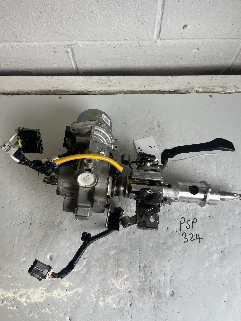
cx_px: 120
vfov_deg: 67.3
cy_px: 160
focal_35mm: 26
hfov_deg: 53.1
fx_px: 241
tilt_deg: -69.2
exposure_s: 1/315
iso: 50
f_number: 1.6
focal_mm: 5.1
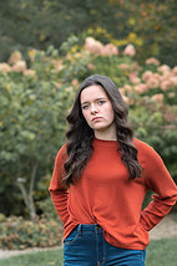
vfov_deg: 11.4
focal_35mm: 179
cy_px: 241
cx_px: 96
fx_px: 1324
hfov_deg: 7.6
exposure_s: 1/500
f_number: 2.8
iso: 125
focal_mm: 85
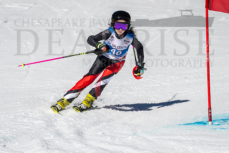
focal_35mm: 854
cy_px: 65
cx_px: 120
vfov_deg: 1.6
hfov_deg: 2.4
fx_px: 5434
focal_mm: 400
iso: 200
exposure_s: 1/2000
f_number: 8
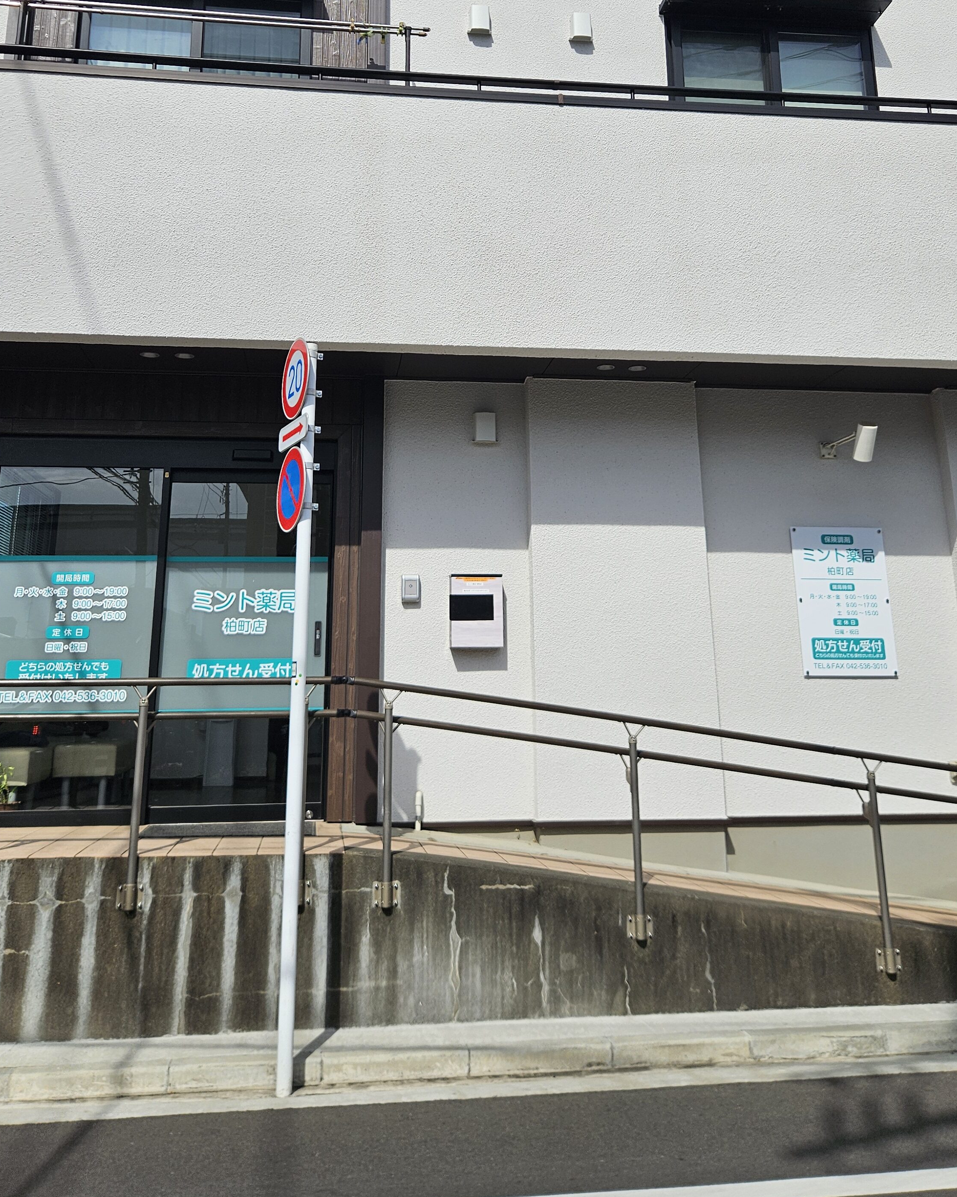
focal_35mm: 32
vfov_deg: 54.1
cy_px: 361
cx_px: 483
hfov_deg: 45.8
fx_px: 1133
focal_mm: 5.4
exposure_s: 1/3717
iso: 25
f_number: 1.8
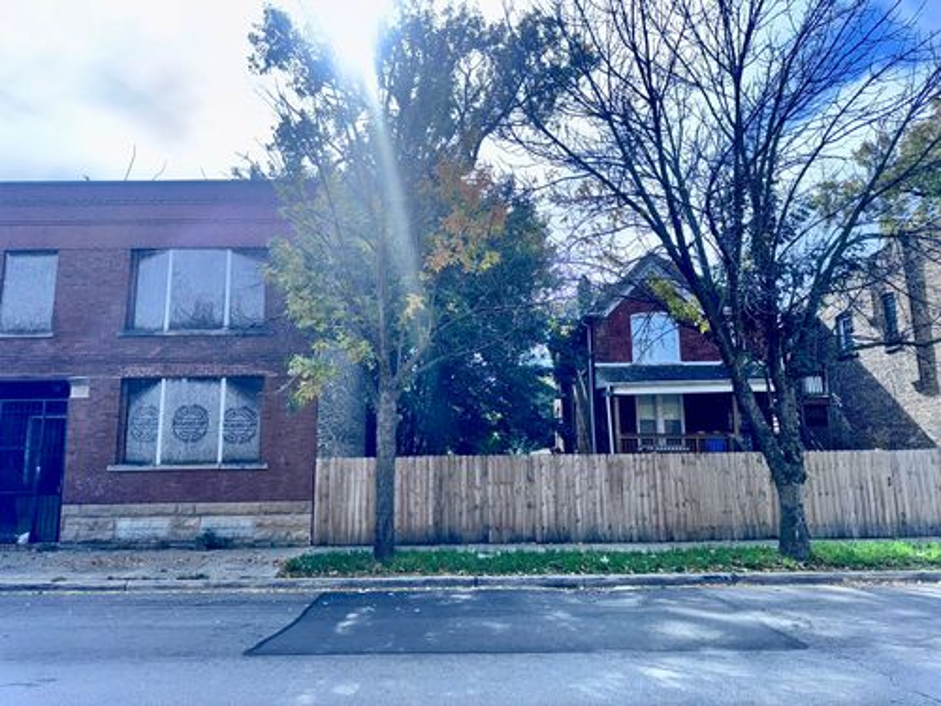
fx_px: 652
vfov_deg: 56.8
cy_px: 353
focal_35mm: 24
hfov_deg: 71.6
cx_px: 470
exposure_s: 1/4049
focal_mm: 6.76
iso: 100
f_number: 1.78
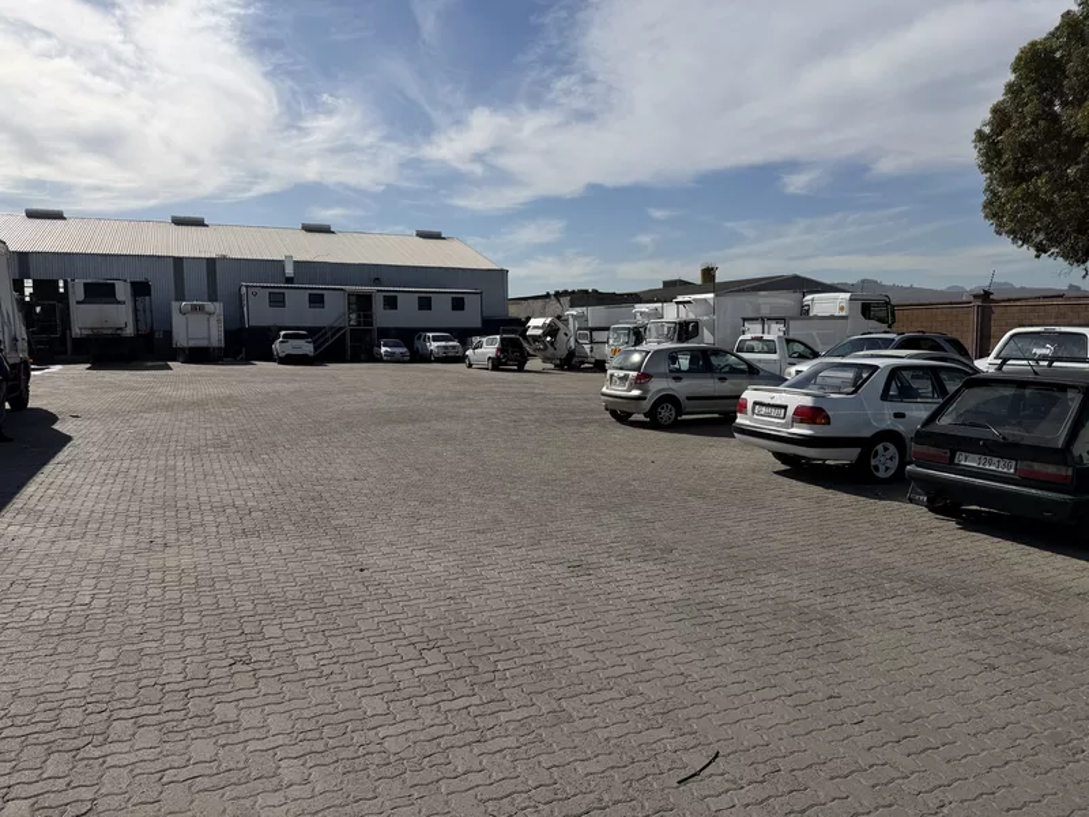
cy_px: 408
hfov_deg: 71.6
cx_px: 544
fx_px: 755
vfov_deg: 56.8
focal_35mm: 24
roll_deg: -2.5
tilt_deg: -5.8
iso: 80
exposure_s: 1/9091
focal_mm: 6.76
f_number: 1.78
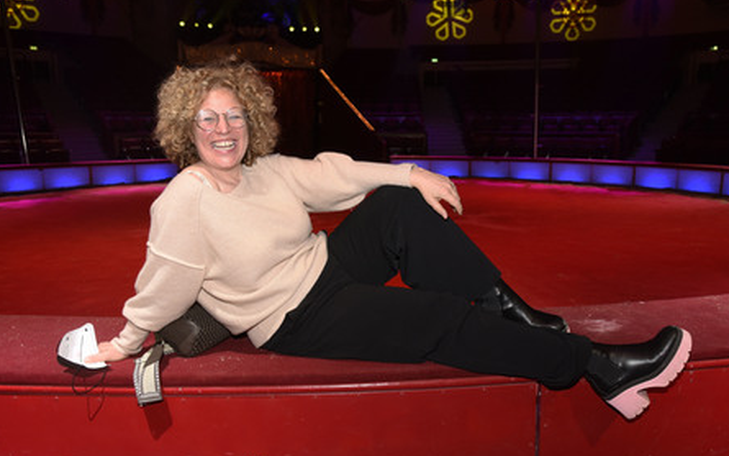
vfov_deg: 40.6
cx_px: 363
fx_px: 616
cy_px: 225
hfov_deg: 61.2
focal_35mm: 31
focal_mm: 30
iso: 1000
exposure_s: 1/125
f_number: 6.3
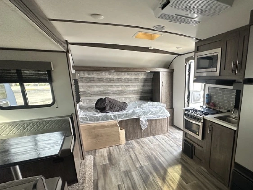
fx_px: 146
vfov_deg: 65.4
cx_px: 173
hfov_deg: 78.5
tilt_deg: -11.9
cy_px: 113
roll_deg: -2.0
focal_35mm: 20
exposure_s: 1/99
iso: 250
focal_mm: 2.22
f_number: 2.2
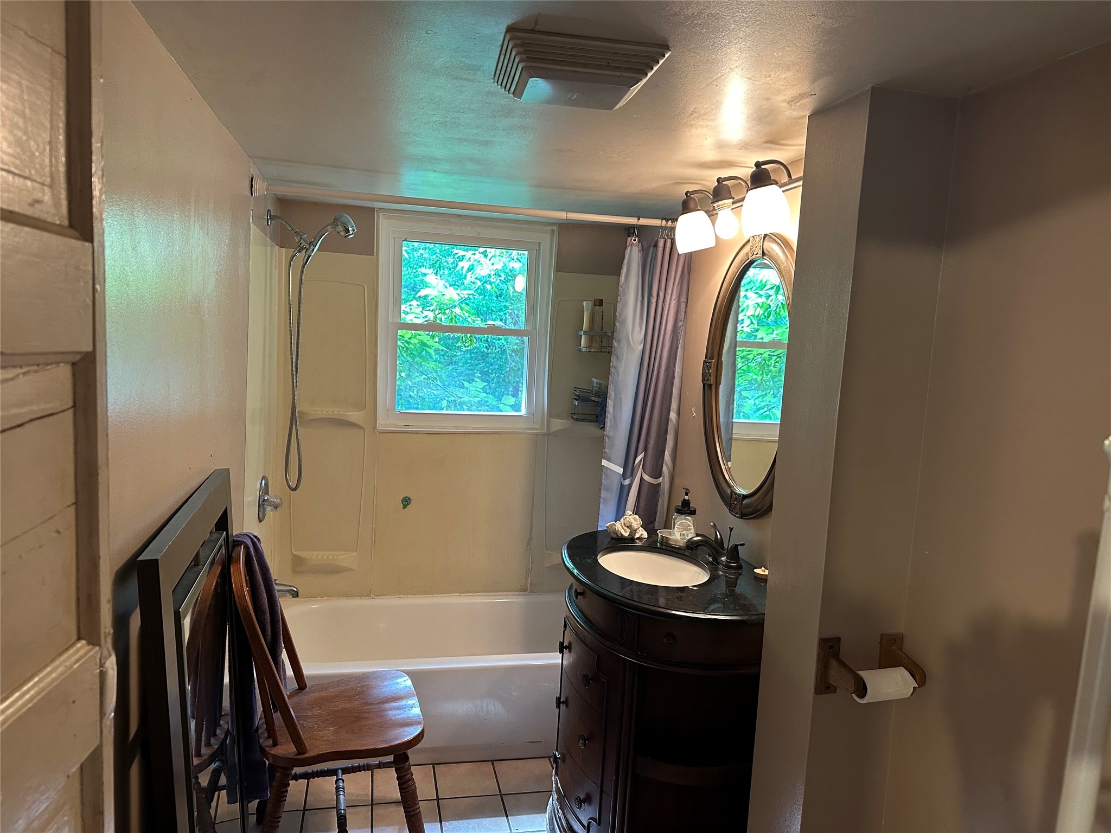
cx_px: 556
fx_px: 770
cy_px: 416
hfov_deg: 71.6
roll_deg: -2.6
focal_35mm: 24
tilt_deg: -5.9
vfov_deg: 56.8
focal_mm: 6.86
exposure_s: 1/60
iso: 400
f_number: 1.78
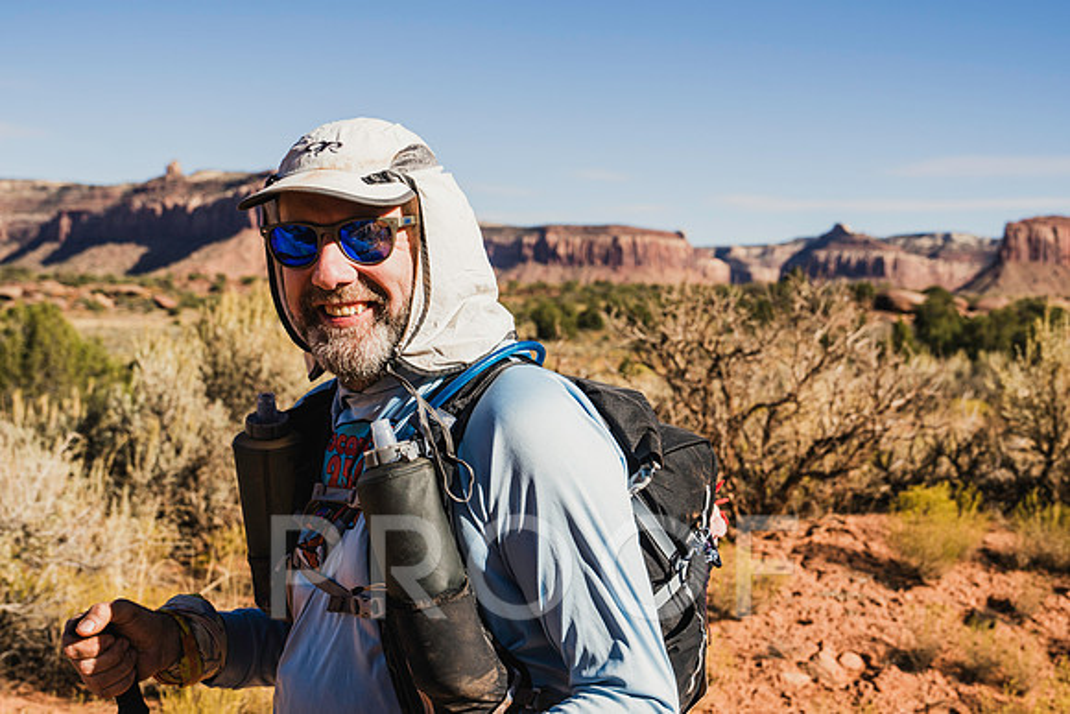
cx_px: 590
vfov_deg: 29.1
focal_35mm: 46
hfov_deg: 42.5
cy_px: 363
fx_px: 1375
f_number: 5.6
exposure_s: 1/400
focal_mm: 37
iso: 100
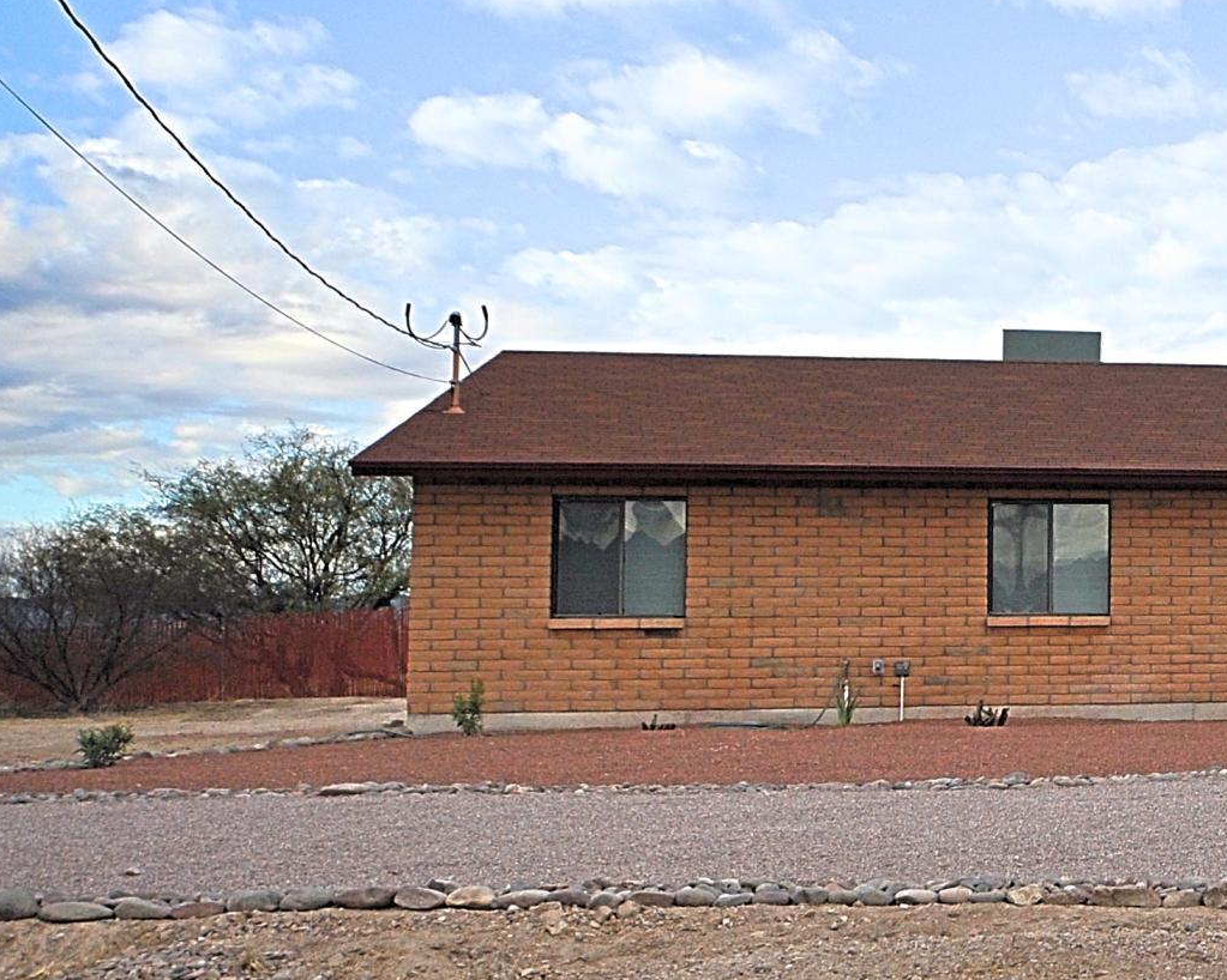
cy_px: 488
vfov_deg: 23.1
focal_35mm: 66
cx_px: 1773
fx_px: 2396
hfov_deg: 23.7
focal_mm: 16
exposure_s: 1/320
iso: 200
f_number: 9
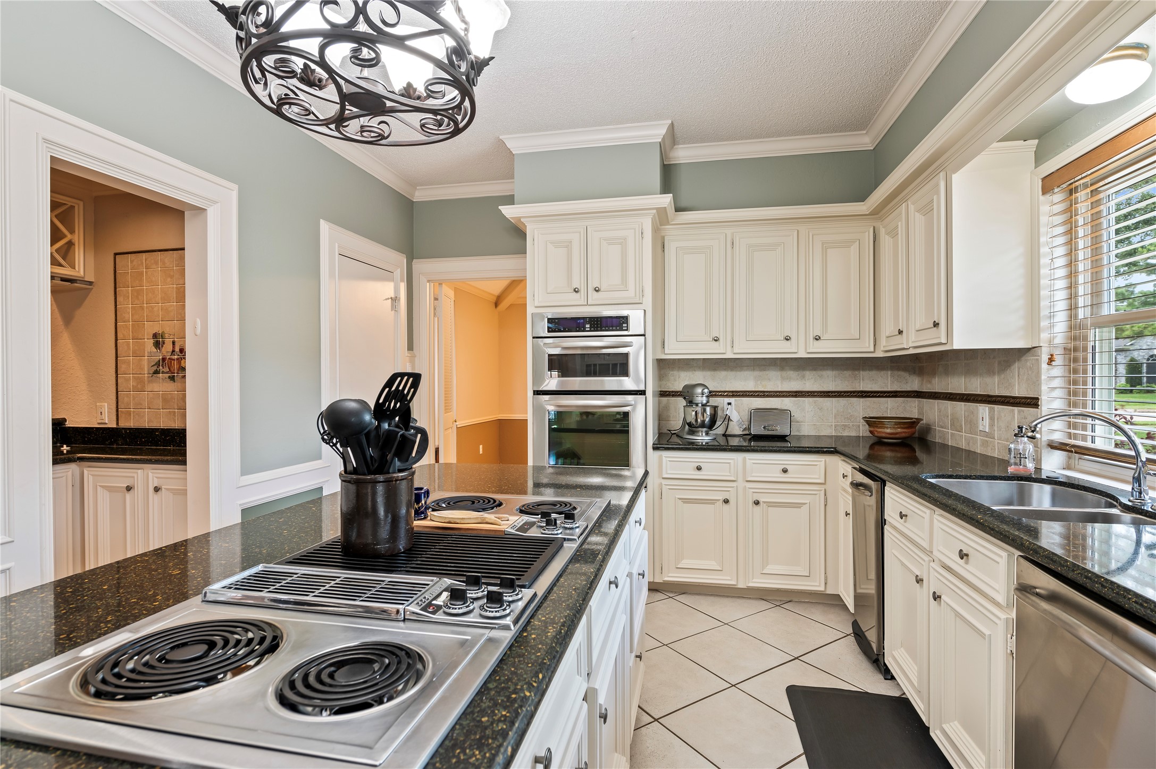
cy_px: 384
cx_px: 578
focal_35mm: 17
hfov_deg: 93.3
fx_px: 545
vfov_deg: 70.4
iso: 125
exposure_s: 1/2
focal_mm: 17
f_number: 6.3
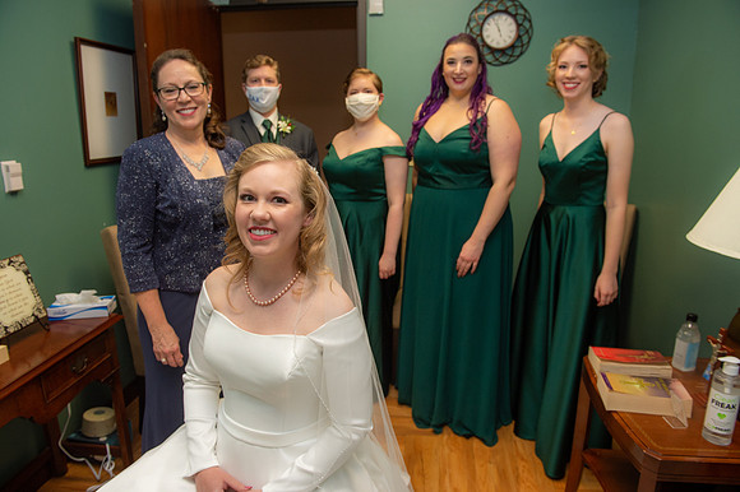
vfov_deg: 53.1
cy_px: 246
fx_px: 493
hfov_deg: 73.8
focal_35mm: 24
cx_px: 370
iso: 1250
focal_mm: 24
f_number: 5.6
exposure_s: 1/160
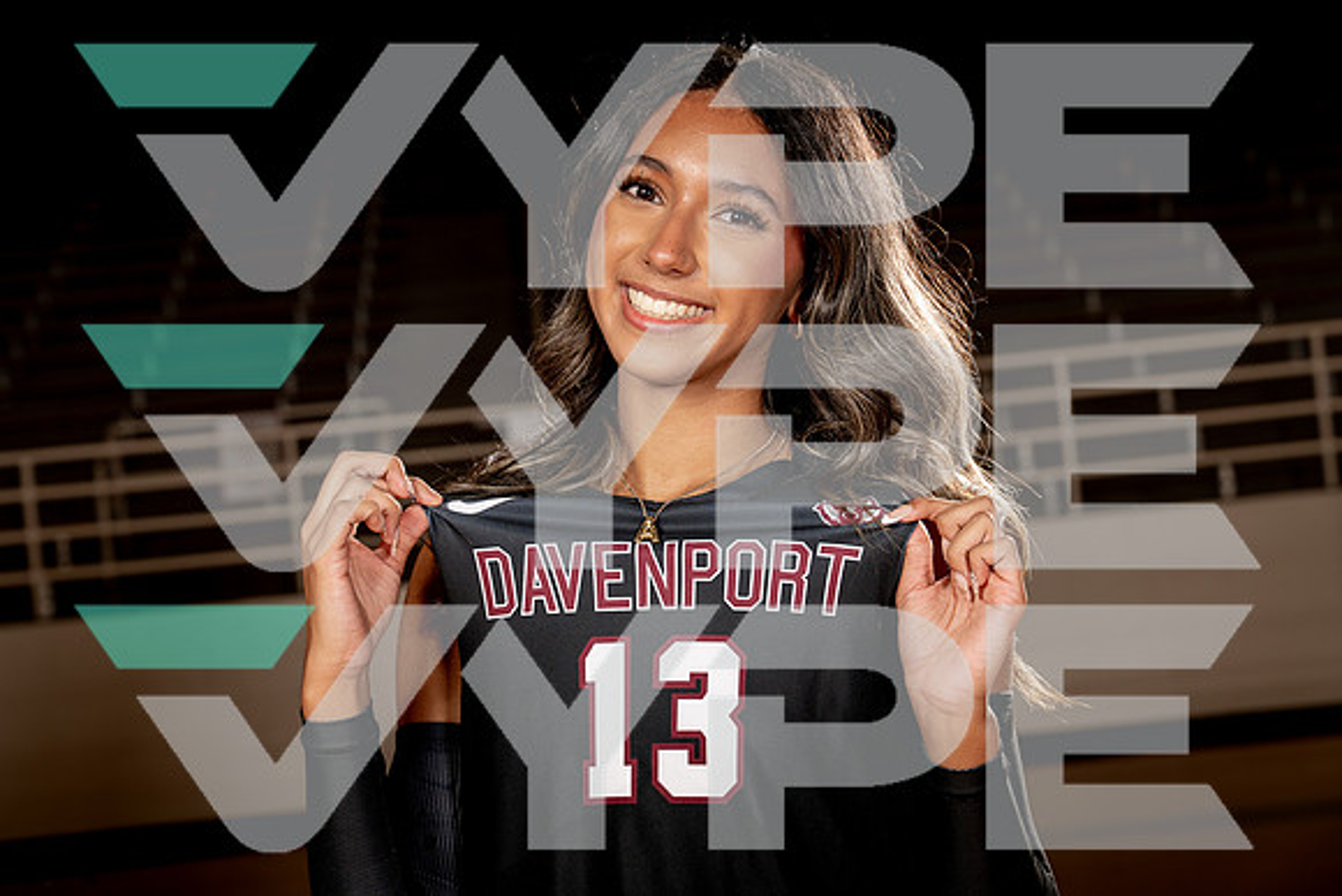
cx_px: 671
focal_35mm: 68
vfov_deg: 20.0
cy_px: 448
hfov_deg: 29.6
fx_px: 2535
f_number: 5.6
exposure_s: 1/250
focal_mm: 68
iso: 100
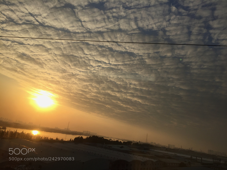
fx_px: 190
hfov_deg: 61.7
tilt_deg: +19.8
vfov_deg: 48.2
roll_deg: -14.6
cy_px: 85
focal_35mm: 29
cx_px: 114
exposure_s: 1/1276
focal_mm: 4.15
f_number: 2.2
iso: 32
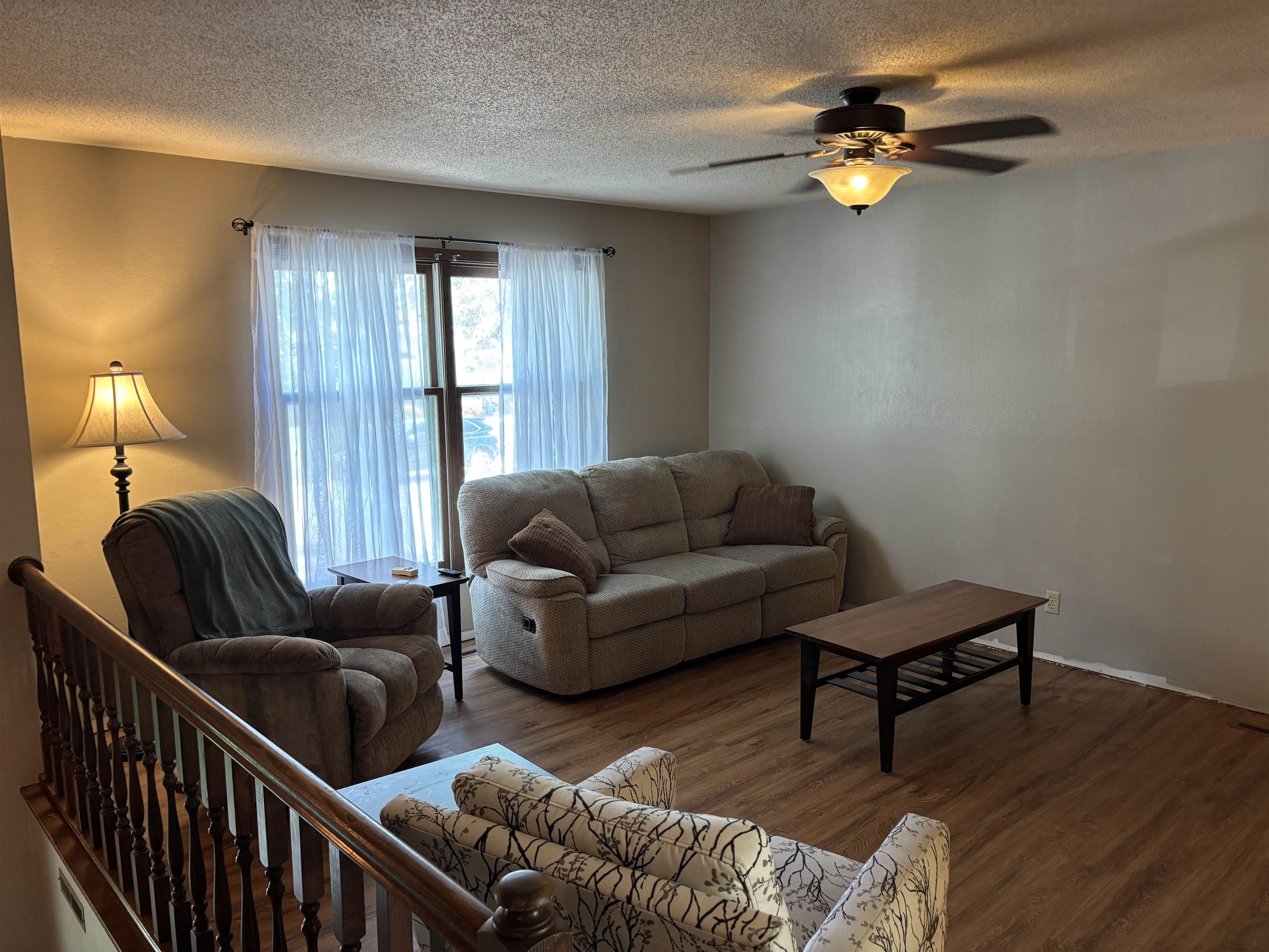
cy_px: 476
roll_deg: +0.1
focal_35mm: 26
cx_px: 634
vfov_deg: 53.1
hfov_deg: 67.3
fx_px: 953
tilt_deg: -7.8
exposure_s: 1/60
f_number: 1.6
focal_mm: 5.96
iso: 200
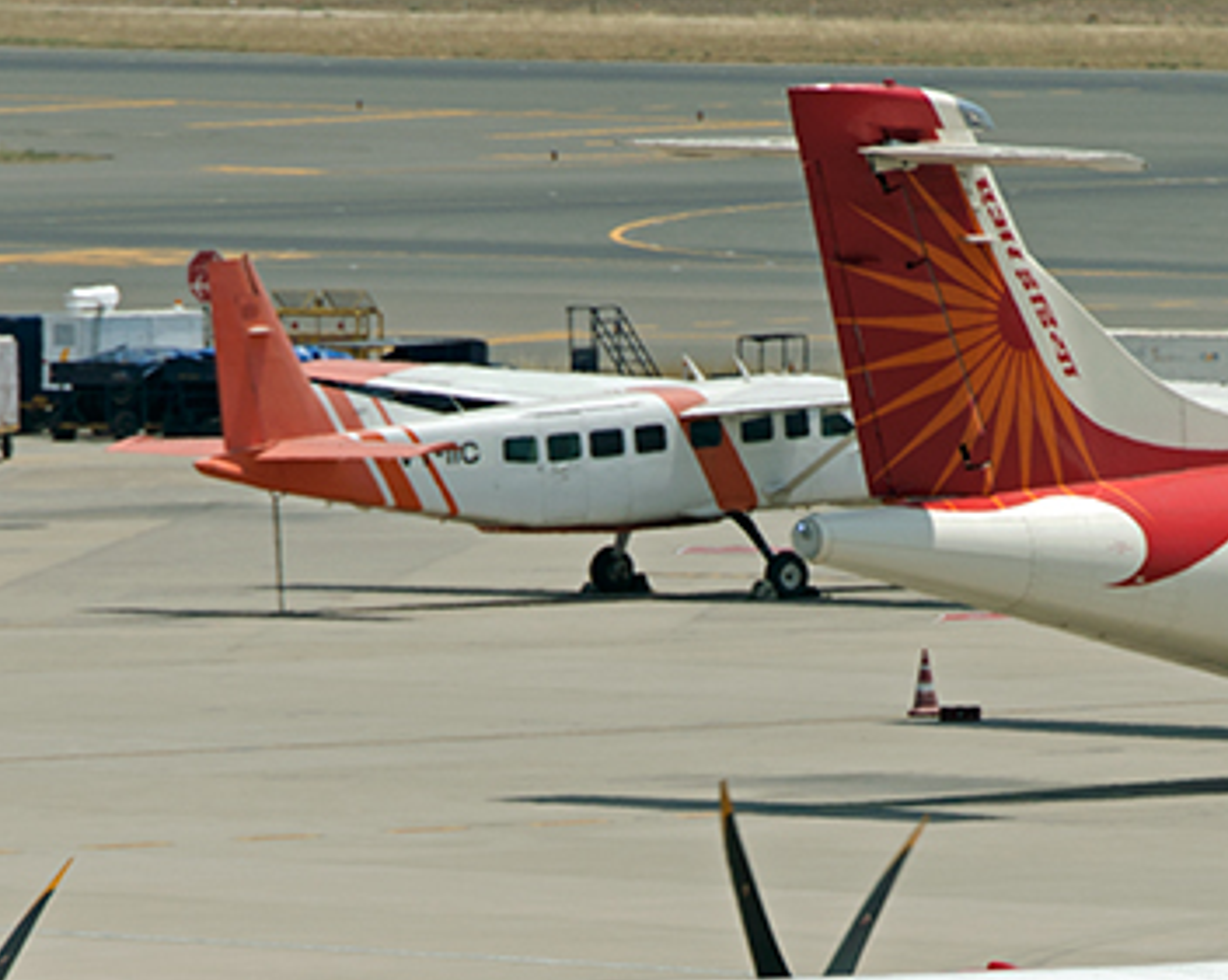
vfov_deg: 2.3
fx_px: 24439
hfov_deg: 2.9
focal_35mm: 673
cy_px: 1038
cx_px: 774
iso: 320
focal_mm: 210
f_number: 5.6
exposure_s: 1/500
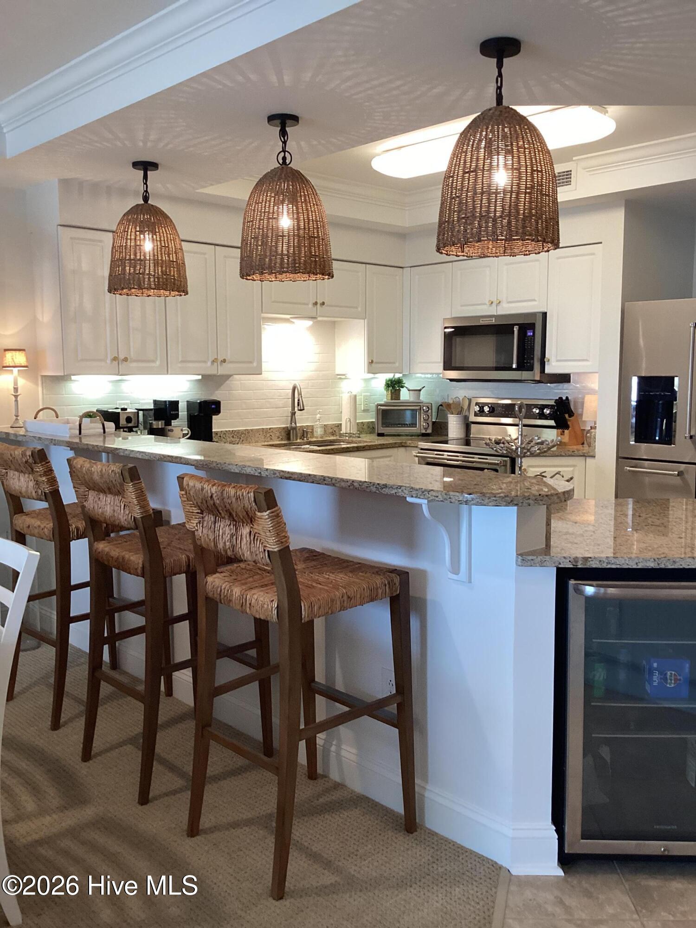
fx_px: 831
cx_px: 348
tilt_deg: -7.7
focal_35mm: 31
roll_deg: -1.1
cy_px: 464
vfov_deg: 58.4
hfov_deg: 45.4
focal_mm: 3.3
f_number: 2.4
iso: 100
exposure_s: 1/60
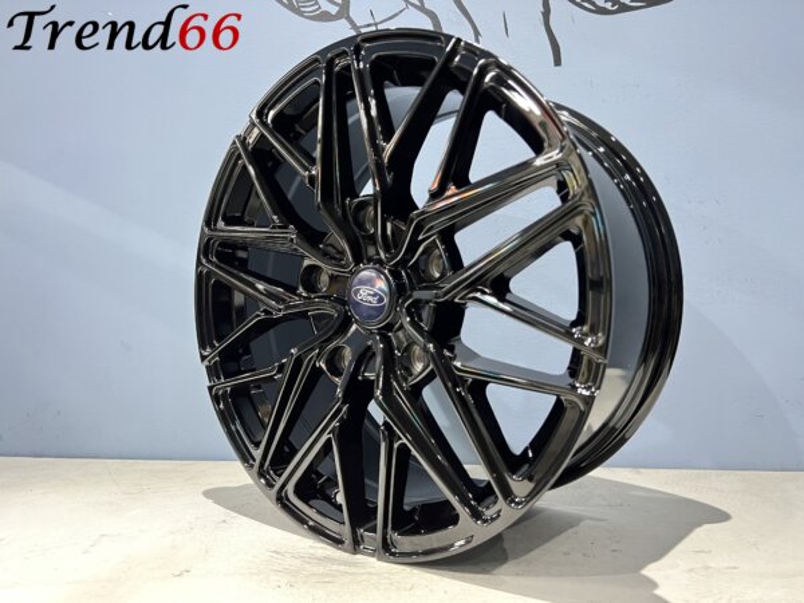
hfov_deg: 67.3
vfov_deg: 53.1
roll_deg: +0.4
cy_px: 302
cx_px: 402
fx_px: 604
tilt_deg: +0.4
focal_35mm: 26
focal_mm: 5.7
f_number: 1.5
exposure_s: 1/25
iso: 500
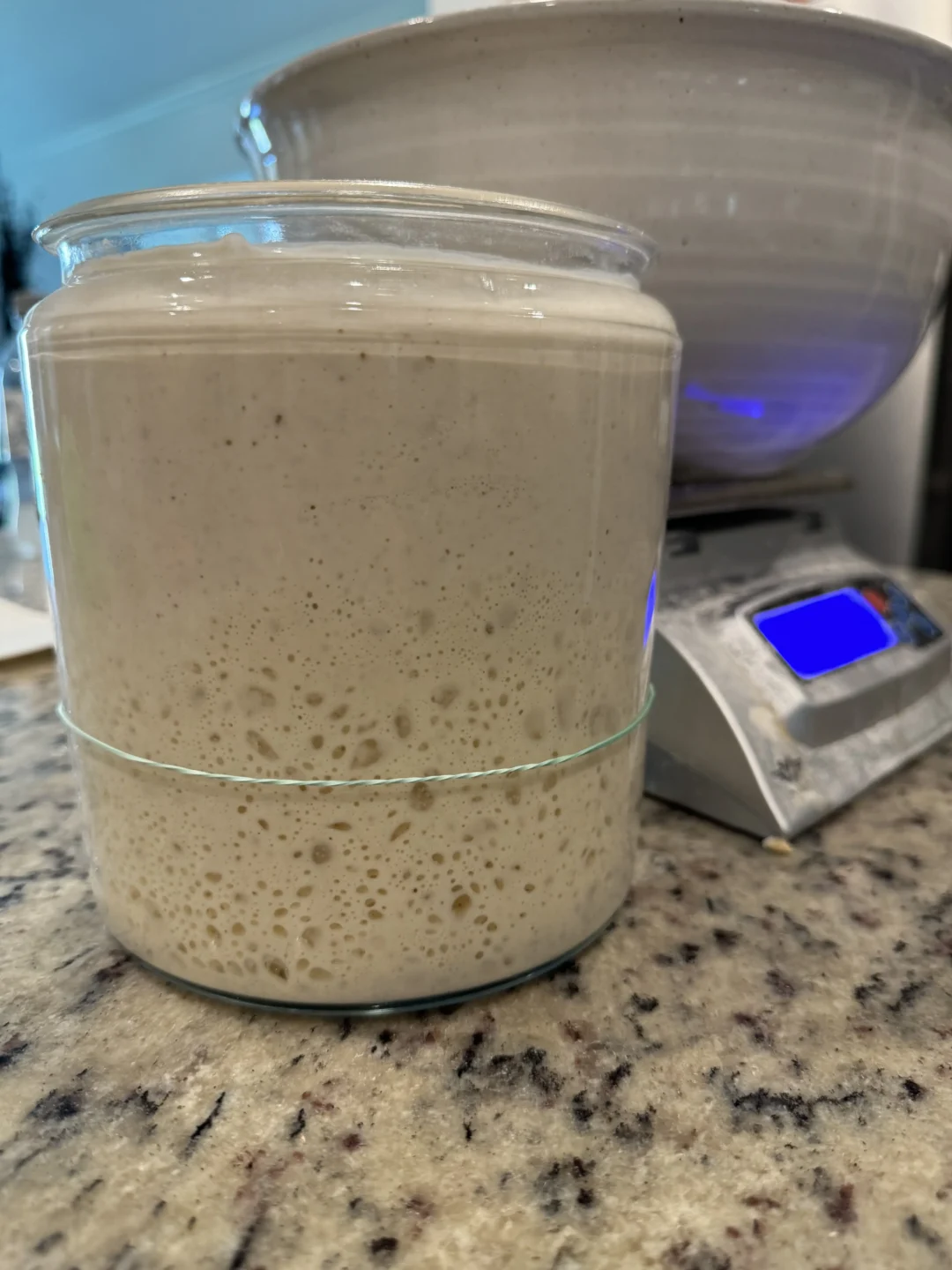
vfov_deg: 71.6
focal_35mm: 24
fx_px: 880
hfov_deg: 56.8
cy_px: 635
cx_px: 476
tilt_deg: -14.0
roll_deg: +0.5
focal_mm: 6.76
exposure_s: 1/60
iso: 250
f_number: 1.78
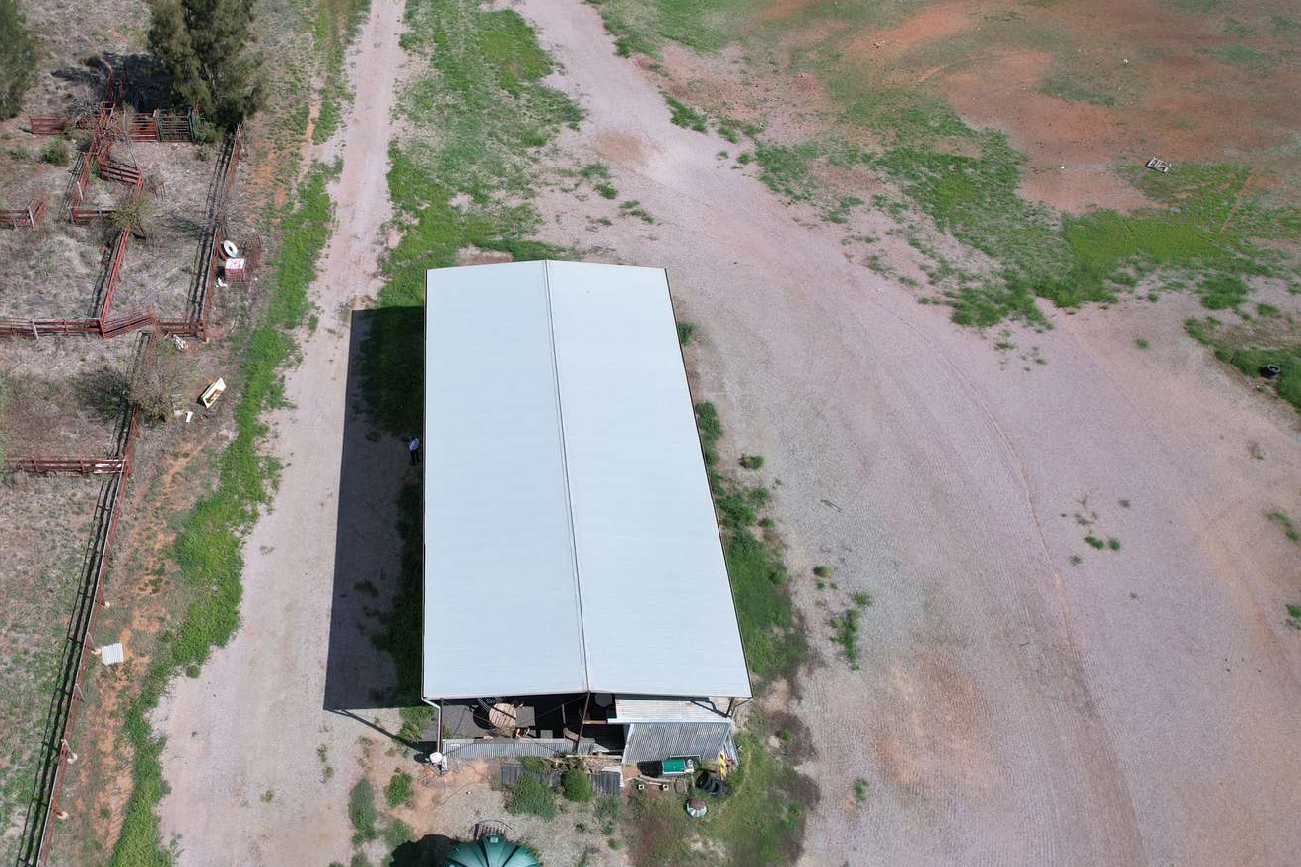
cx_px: 428
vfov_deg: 41.0
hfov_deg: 57.4
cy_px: 381
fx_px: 1156
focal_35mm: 32
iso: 110
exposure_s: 1/2000
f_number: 2.8
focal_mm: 8.38
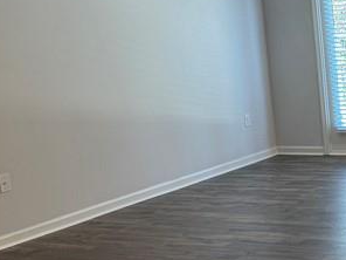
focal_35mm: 83
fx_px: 830
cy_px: 96
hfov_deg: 22.0
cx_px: 397
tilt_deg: -7.8
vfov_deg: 17.7
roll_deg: +4.3
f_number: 1.78
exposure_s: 1/60
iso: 200
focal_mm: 6.76
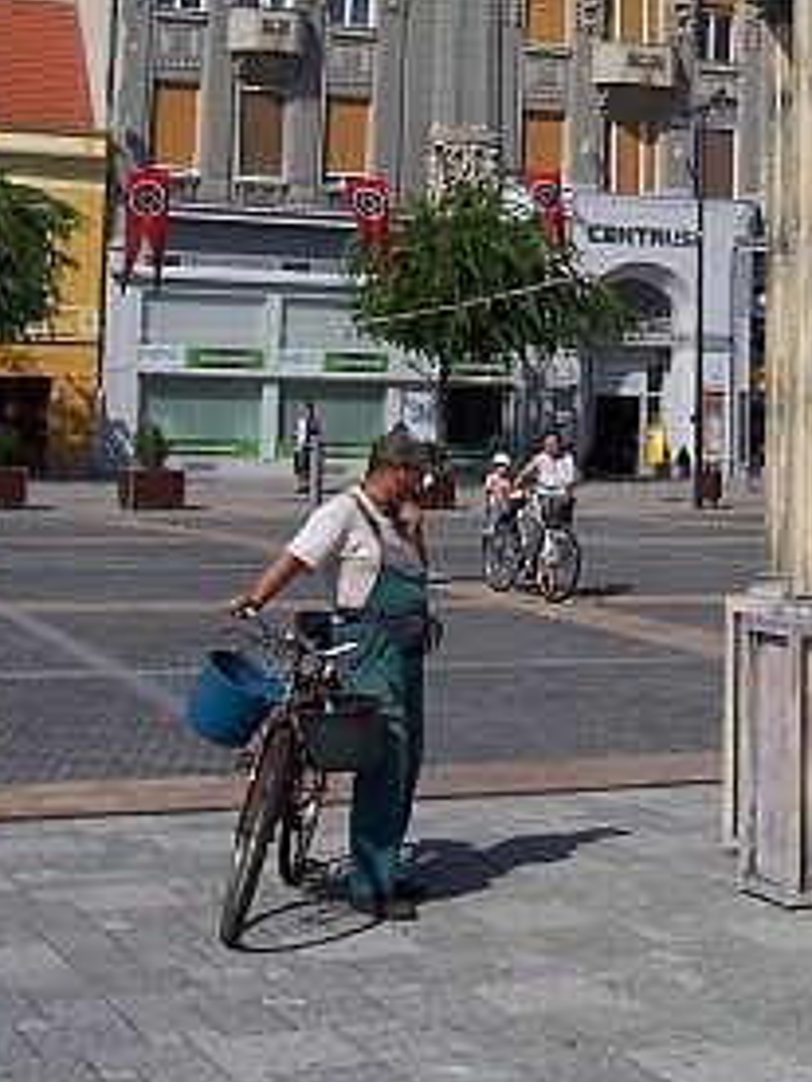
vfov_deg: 25.3
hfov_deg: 19.4
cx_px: 769
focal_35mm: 74
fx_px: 2314
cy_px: 43
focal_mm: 5.6
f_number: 5.6
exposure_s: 1/1000
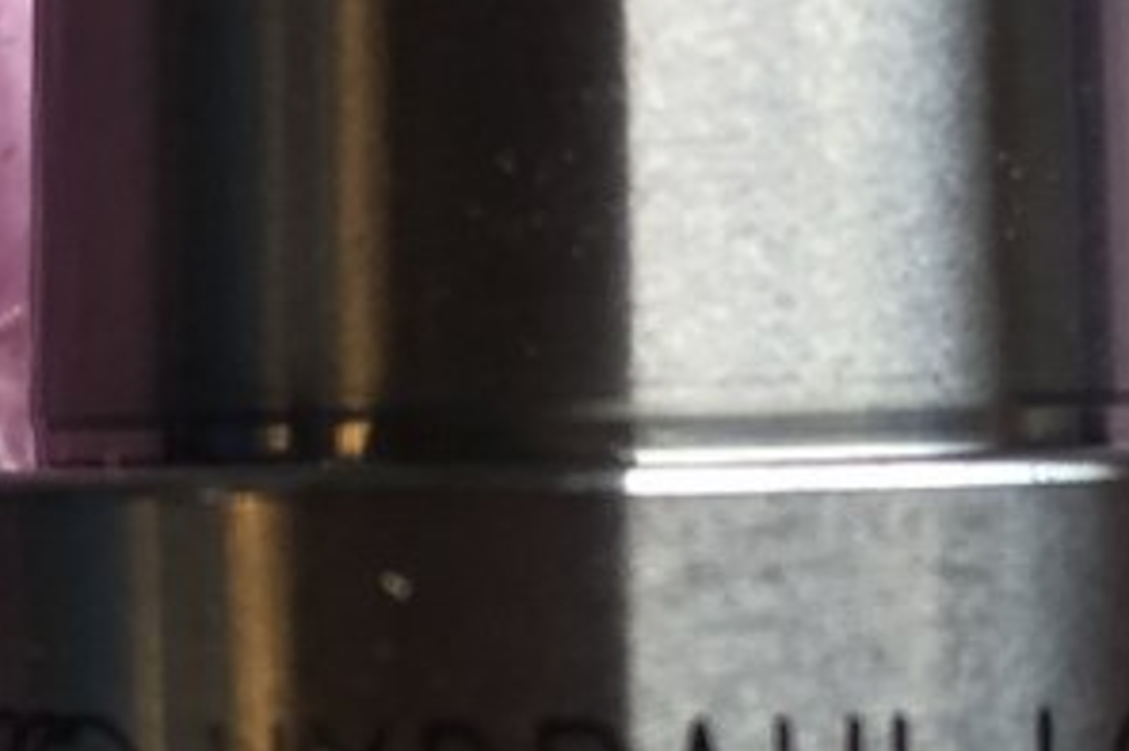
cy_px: 942
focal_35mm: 126
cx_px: 542
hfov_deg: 16.3
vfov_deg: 10.7
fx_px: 3949
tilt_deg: -77.0
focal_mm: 3.99
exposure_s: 1/24
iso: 40
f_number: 1.8
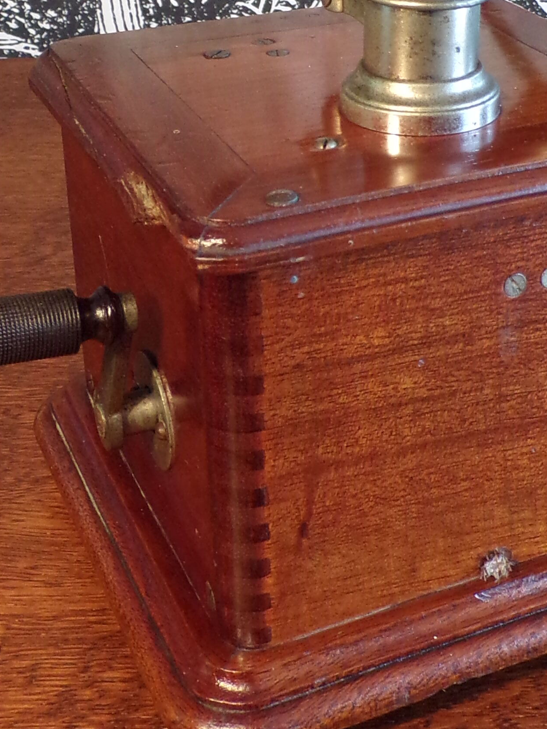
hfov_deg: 22.2
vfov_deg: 28.6
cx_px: 364
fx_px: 1391
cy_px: 118
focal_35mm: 66
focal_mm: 4.3
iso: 200
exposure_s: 1/25
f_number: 3
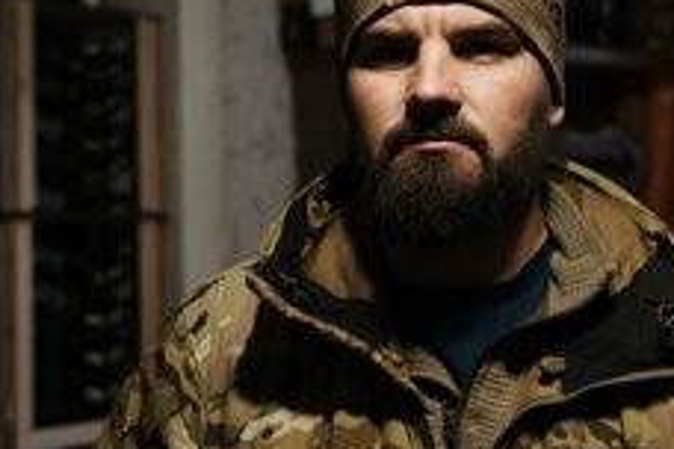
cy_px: 193
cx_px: 423
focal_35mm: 65
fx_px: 1217
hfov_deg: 30.8
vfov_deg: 20.9
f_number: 2.8
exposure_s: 1/125
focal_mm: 37
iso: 2500
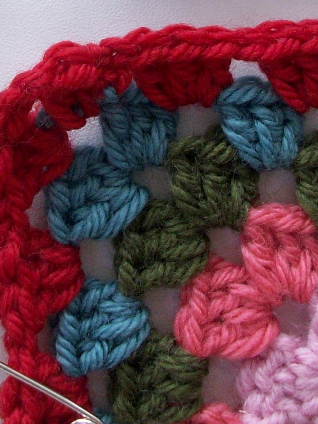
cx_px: 53
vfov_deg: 18.6
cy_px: -60
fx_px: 1237
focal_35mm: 101
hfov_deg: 14.5
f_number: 2.8
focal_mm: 5.7
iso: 104
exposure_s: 1/60
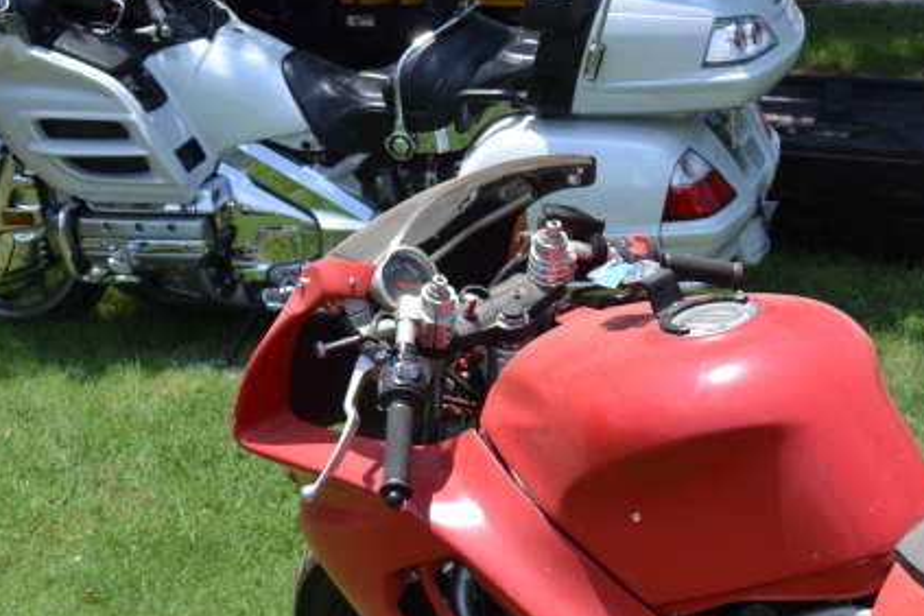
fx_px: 2233
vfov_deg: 15.4
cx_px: 851
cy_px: 649
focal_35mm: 87
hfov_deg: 22.7
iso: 100
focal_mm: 24
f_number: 7.1
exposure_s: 1/200
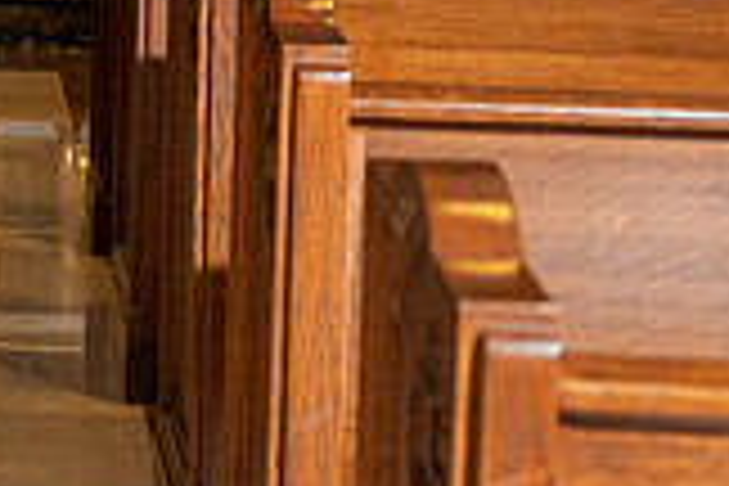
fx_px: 3159
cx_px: -489
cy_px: -222
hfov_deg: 12.3
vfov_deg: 8.6
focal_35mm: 156
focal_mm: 38
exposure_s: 1/200
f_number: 2.8
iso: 1000
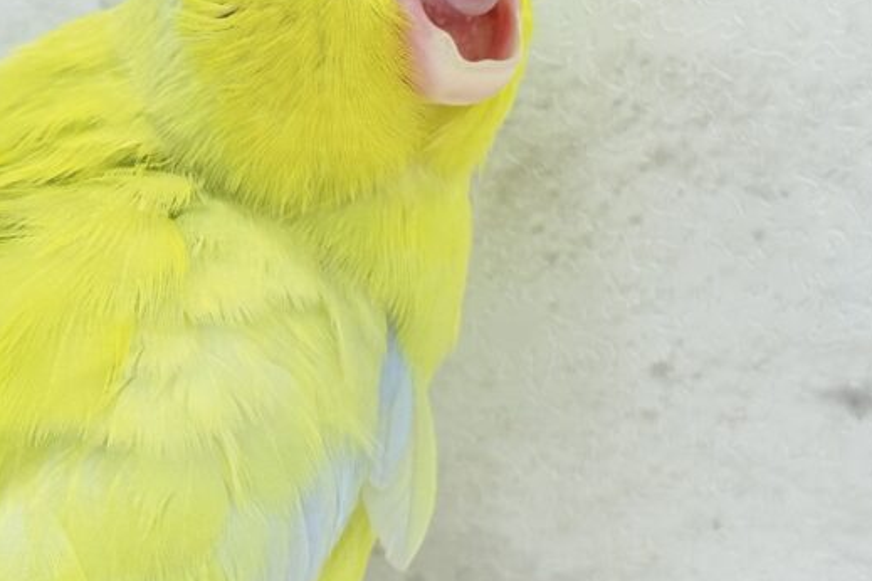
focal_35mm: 125
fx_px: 3028
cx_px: 304
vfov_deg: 11.0
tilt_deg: -9.9
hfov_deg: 16.4
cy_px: 168
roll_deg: -0.8
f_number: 1.6
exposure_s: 1/100
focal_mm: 5.96
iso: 64
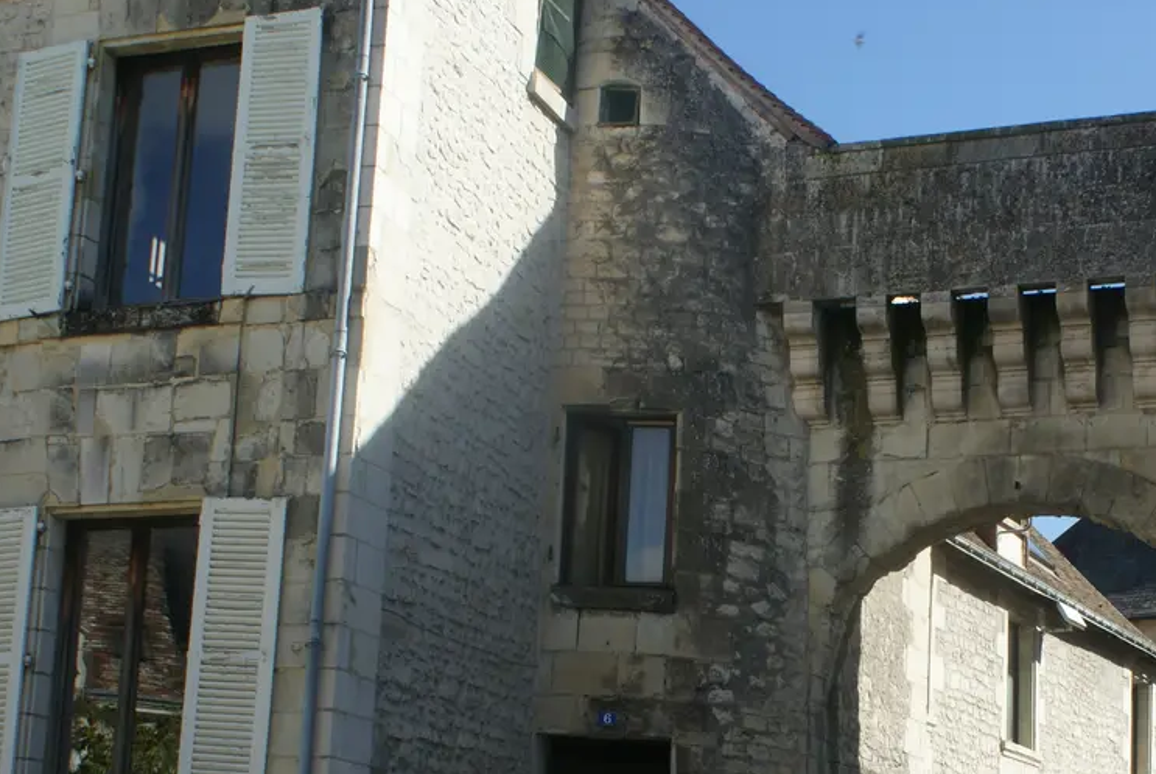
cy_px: 601
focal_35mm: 62
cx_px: 902
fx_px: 1993
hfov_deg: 31.6
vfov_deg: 21.7
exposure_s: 1/125
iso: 100
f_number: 10
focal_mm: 24
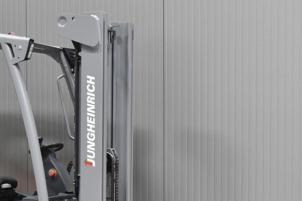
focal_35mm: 94
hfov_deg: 21.2
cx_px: 31
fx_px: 789
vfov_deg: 14.4
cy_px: 174
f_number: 6.3
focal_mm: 31
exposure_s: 1/30
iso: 1600
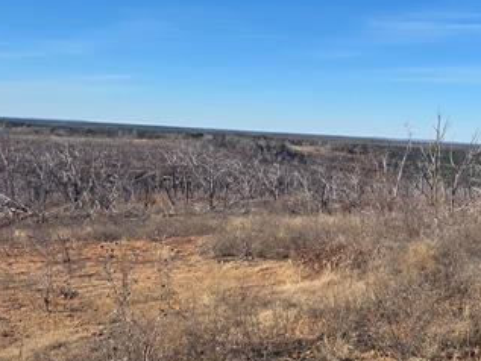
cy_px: 140
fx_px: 584
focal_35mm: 42
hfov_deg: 44.1
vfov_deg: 34.2
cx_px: 325
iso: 40
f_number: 1.9
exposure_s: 1/2664
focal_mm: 2.2
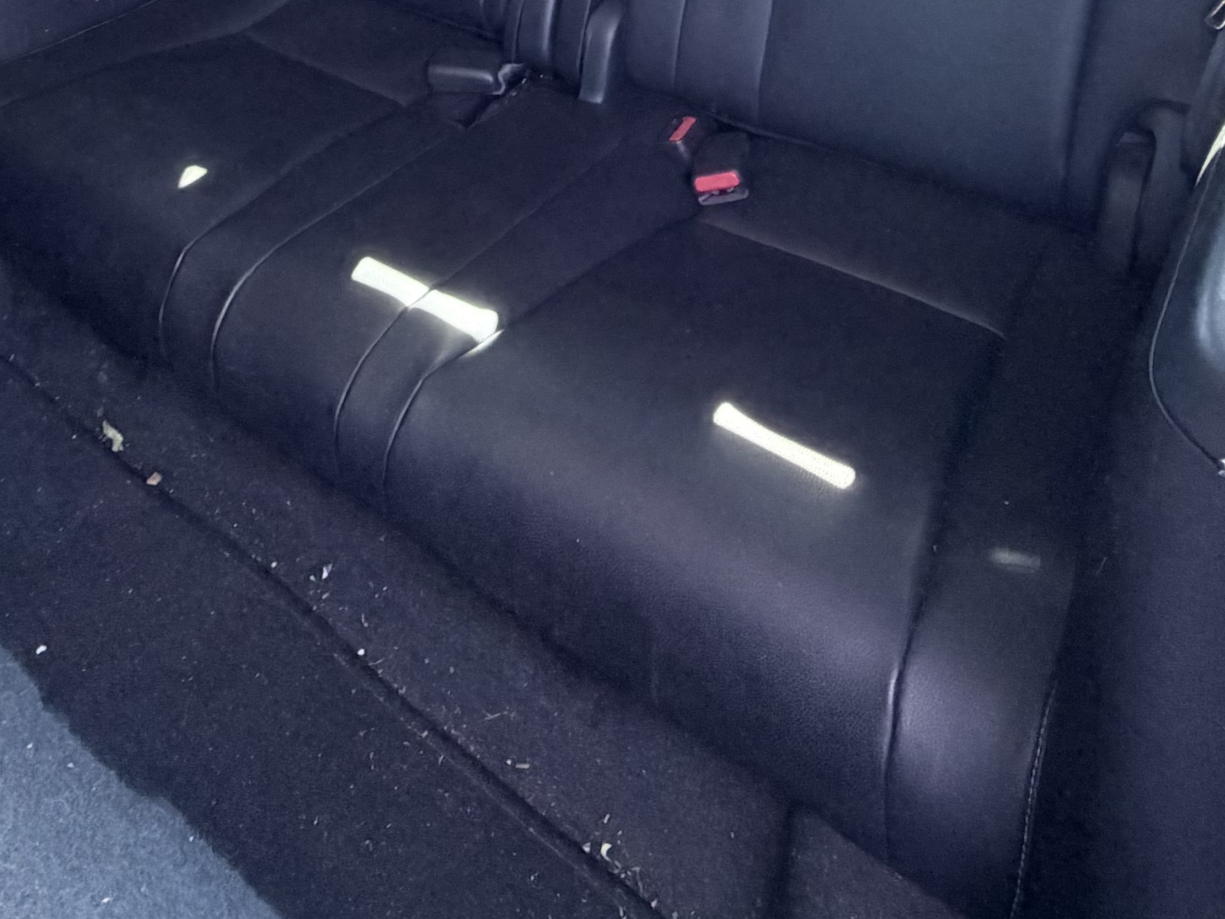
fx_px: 1274
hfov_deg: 50.9
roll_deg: +3.2
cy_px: -240
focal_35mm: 36
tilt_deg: -16.2
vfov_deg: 31.6
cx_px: 477
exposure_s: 1/62
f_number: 2.2
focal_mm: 2.22
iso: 320
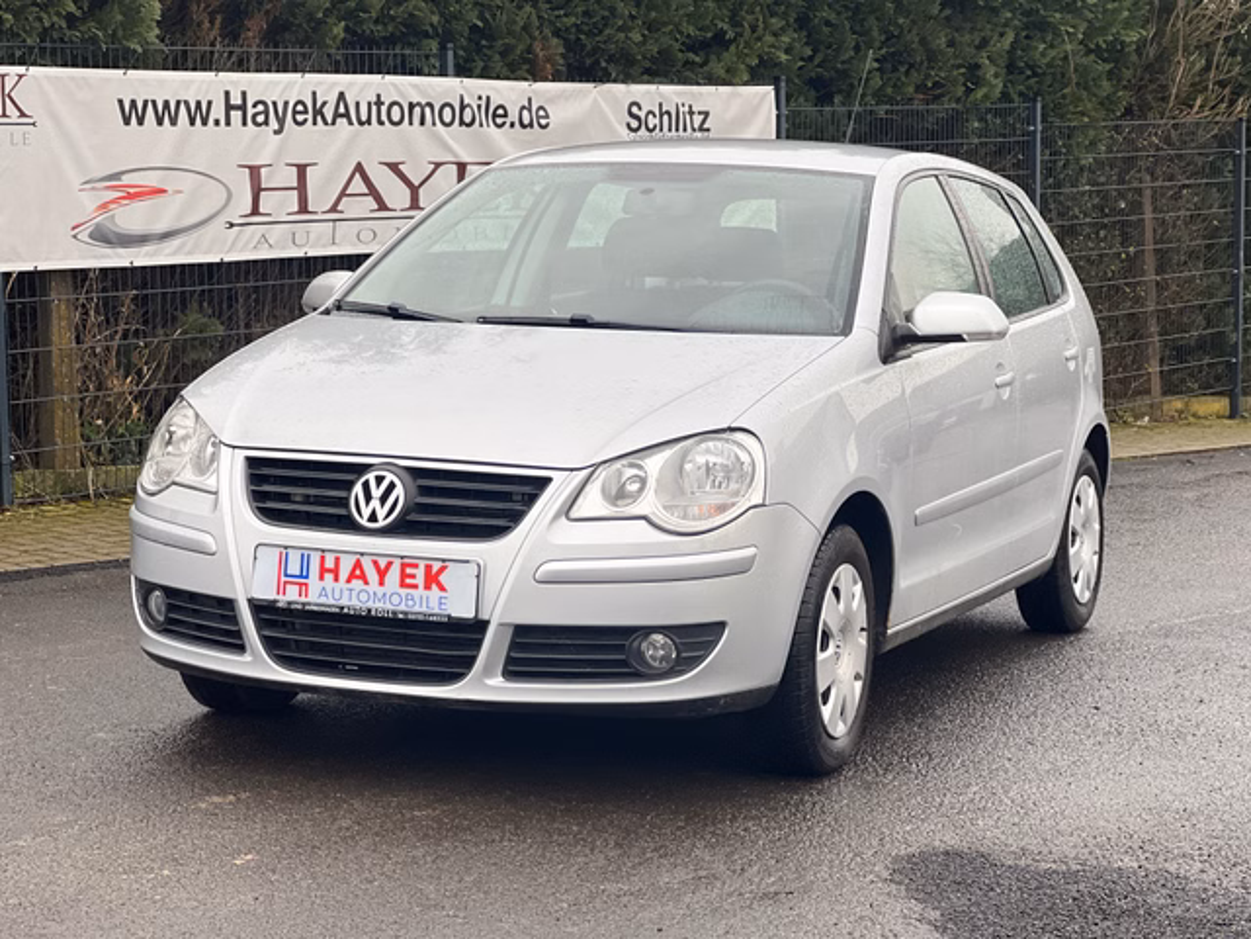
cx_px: 626
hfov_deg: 25.3
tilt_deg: -6.7
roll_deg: +1.0
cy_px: 470
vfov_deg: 19.1
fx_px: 2783
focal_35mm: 77
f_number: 2.8
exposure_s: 1/121
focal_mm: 9
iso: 64
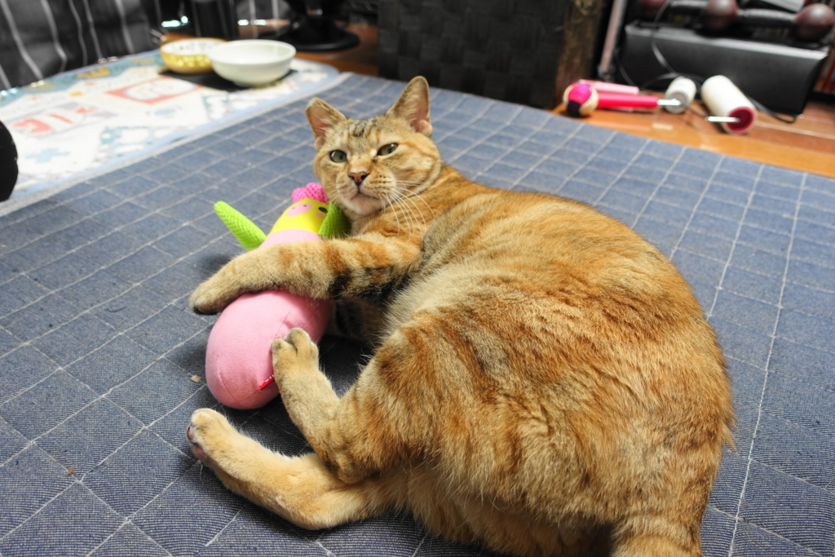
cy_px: 278
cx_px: 418
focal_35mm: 24
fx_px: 557
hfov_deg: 73.7
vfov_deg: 53.1
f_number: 2.5
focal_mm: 8.8
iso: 125
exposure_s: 1/30
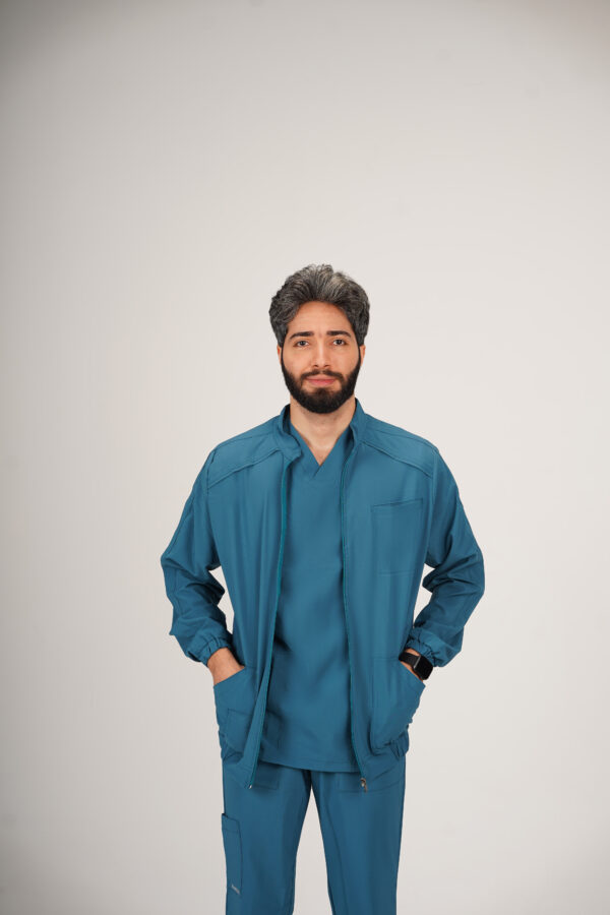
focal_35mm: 85
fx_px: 2160
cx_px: 305
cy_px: 458
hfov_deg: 16.1
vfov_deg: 23.9
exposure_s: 1/160
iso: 125
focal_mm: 85
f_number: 5
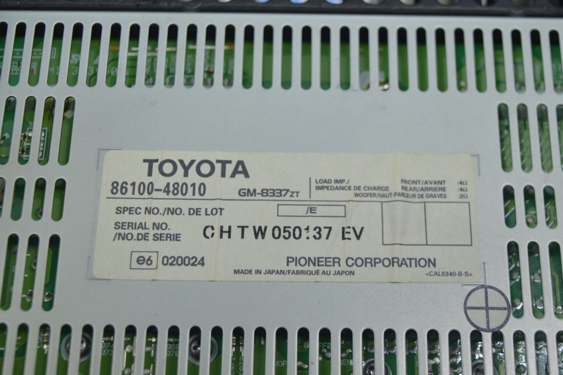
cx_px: 282
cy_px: 188
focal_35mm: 60
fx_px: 938
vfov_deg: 22.6
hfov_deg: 33.4
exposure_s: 1/50
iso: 400
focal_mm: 40
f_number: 4.8
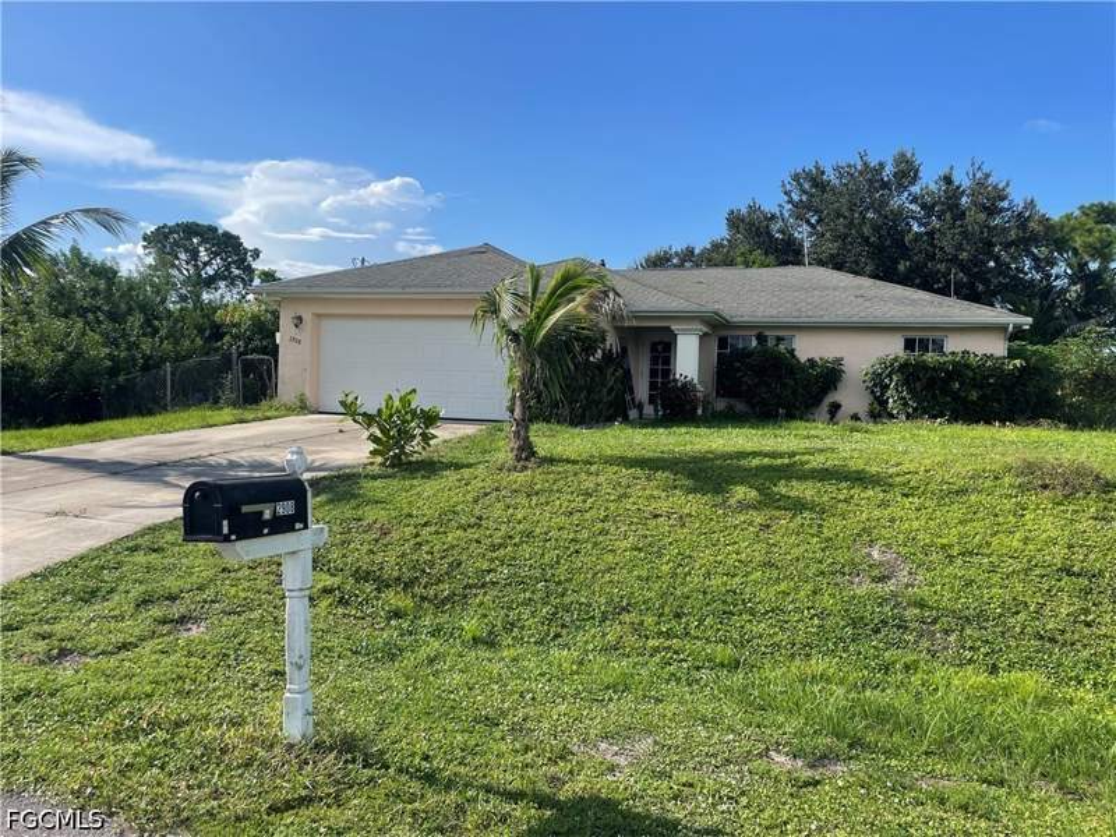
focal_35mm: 26
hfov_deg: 67.3
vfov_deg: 53.1
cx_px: 558
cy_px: 418
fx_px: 838
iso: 32
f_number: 1.6
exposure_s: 1/3300
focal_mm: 4.2
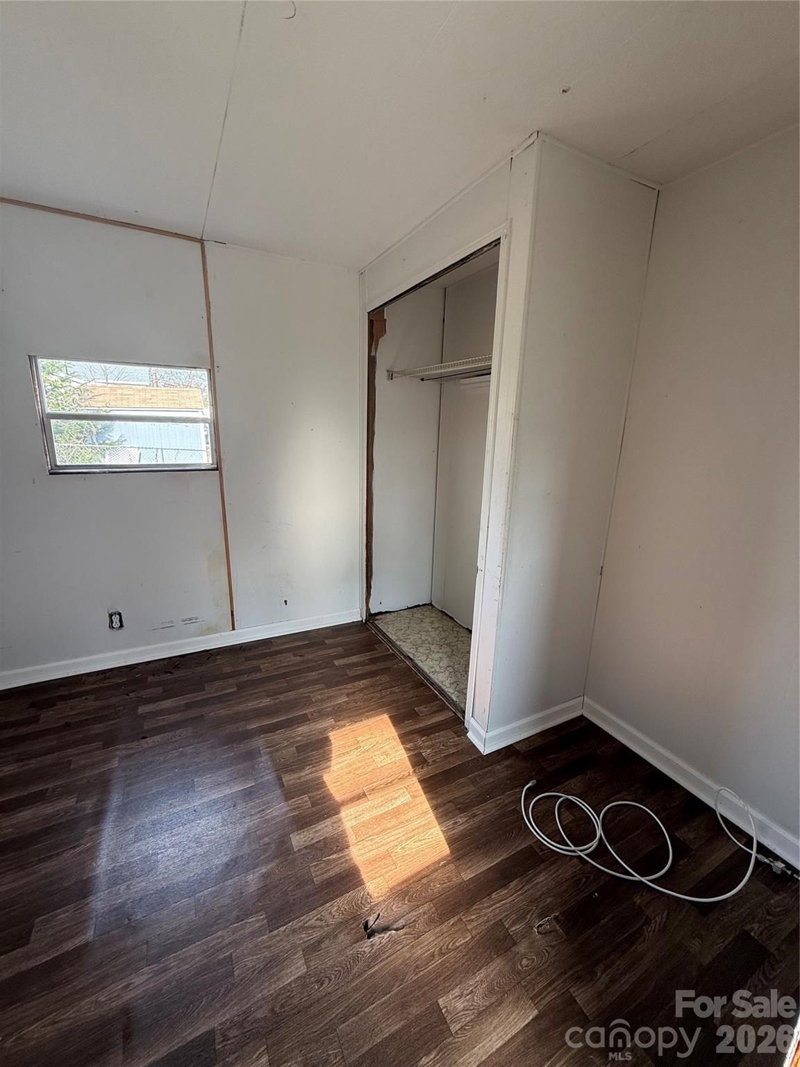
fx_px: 431
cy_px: 534
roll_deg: -1.0
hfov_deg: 85.7
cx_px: 400
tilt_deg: -14.0
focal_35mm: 14
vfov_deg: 102.1
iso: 100
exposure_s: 1/99
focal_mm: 2.22
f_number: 2.2
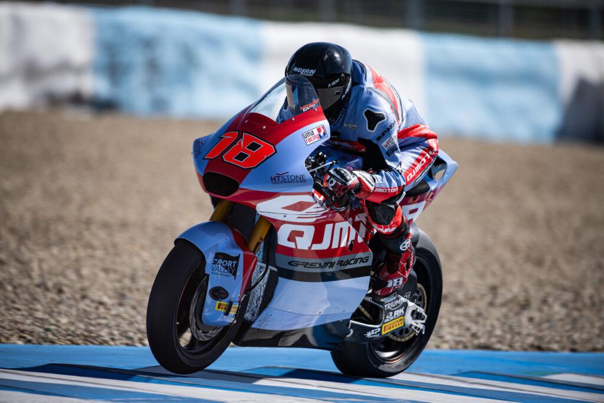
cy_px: 202
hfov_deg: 4.1
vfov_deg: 2.8
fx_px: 8389
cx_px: 302
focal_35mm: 500
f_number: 5
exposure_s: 1/1600
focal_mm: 500
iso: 200
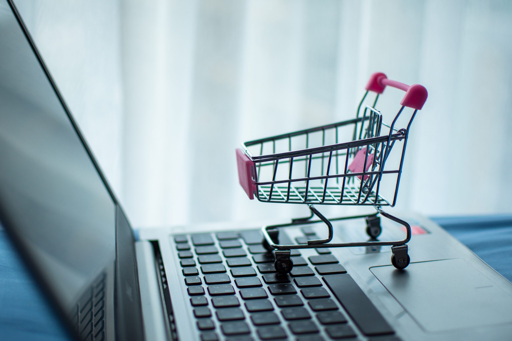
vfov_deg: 24.6
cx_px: 256
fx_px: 783
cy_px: 162
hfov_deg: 36.2
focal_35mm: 55
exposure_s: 1/2500
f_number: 1.8
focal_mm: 35
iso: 100
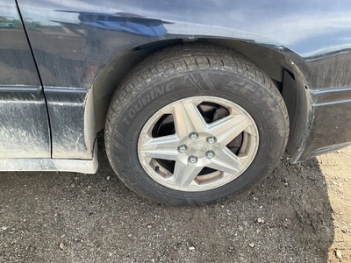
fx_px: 294
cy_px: 132
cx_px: 176
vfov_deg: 48.2
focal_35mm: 29
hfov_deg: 61.7
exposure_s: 1/126
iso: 20
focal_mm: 3
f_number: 1.8
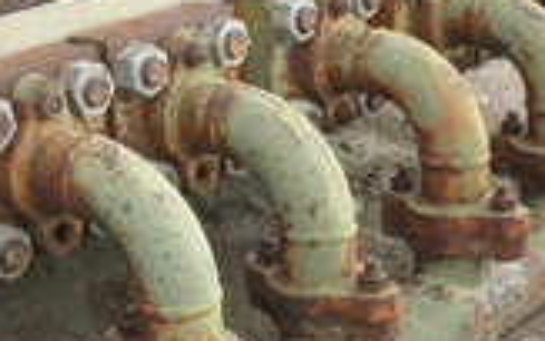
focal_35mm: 91
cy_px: 191
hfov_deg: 22.6
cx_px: 154
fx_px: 1352
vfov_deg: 14.4
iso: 64
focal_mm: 6.1
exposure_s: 1/125
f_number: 3.2
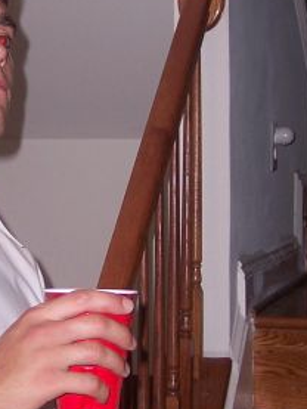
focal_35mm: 120
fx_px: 1418
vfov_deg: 16.4
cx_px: 6
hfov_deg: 12.2
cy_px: 184
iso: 100
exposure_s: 1/60
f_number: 2.8
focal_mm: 8
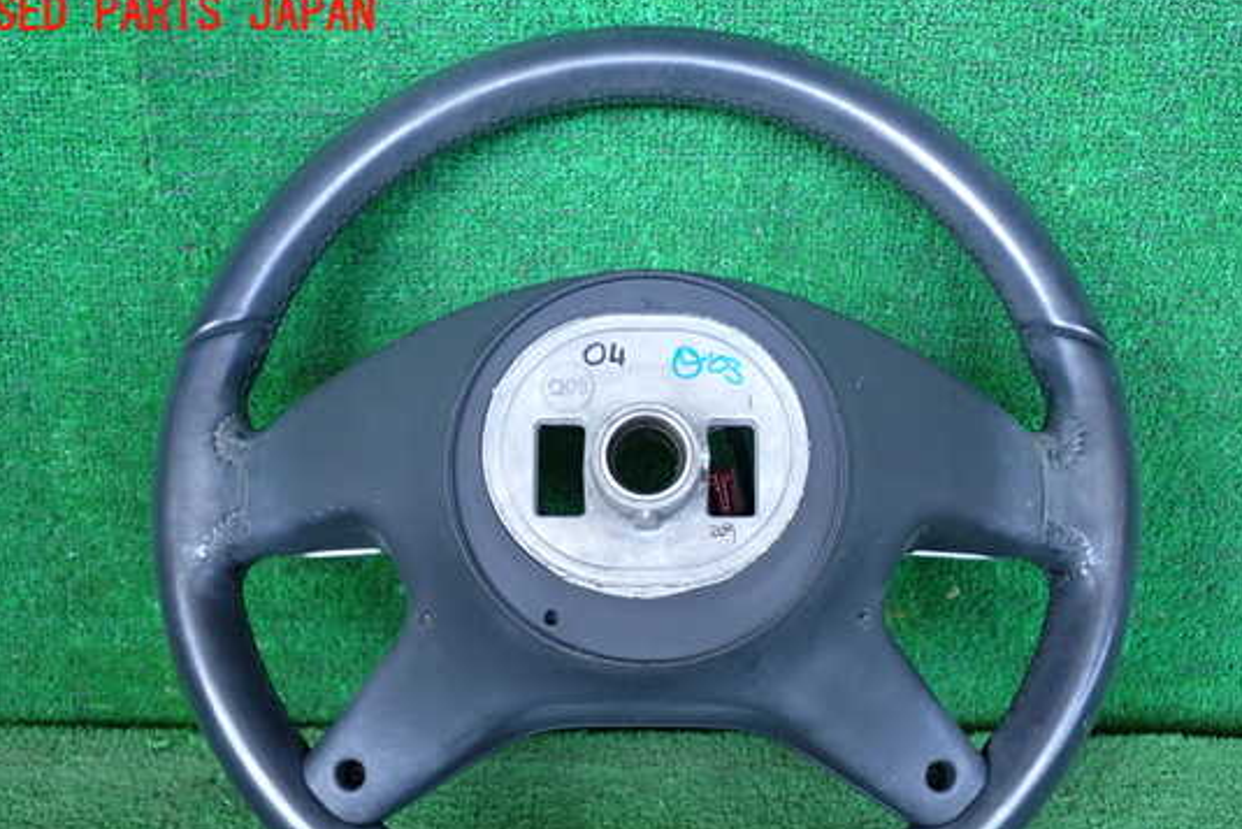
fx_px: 1449
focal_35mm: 42
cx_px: 650
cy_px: 509
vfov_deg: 31.8
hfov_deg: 46.4
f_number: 2.5
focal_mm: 6.37
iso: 320
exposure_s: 1/125
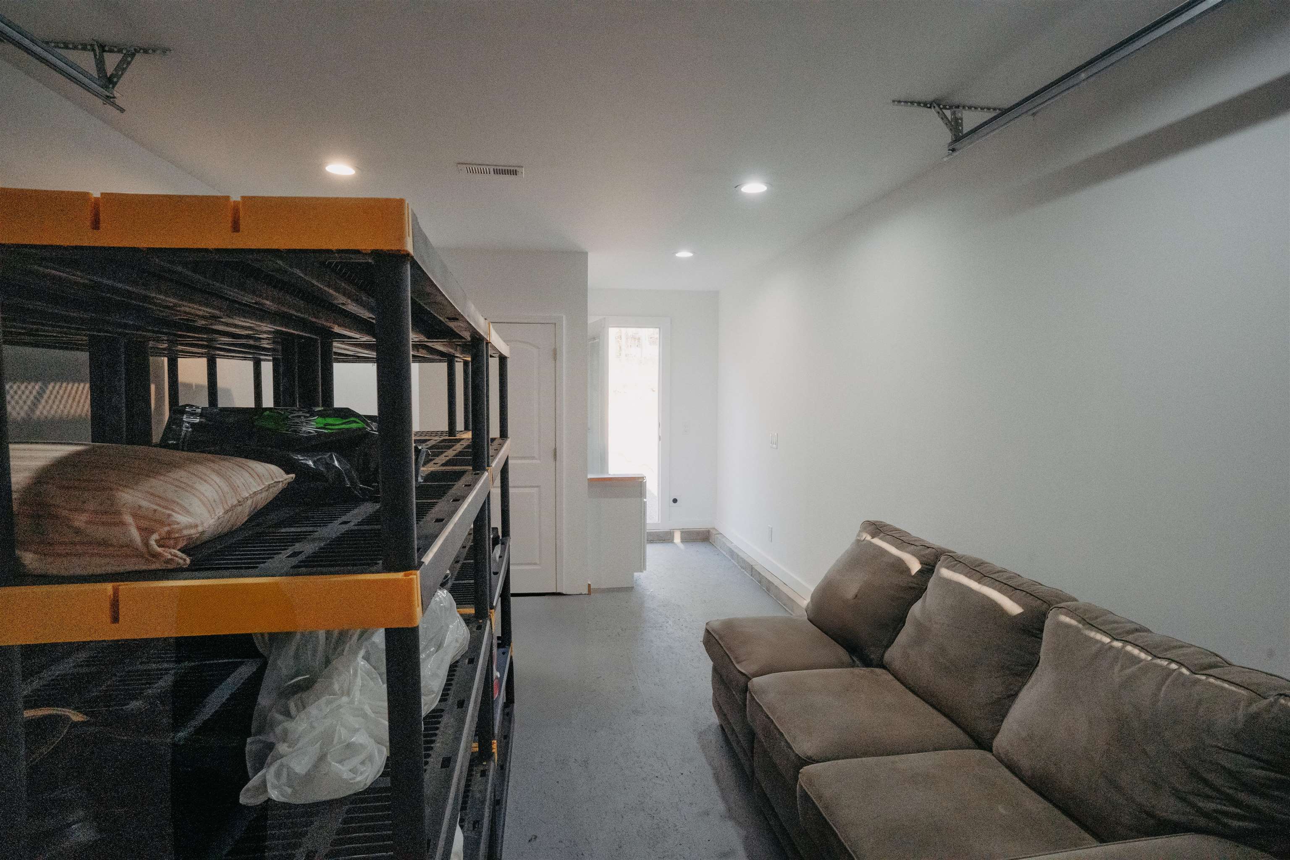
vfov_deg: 67.4
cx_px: 645
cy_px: 430
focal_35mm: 18
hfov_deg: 90.0
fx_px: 645
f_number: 10
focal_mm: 18
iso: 6400
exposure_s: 1/250
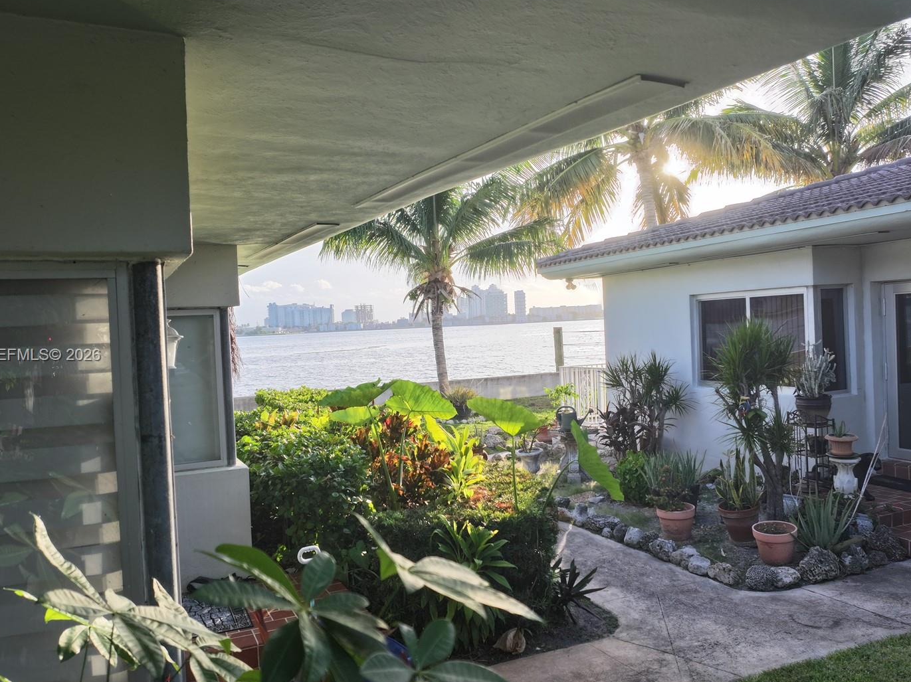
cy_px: 356
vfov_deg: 49.7
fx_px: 737
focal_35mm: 28
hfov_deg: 63.4
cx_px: 425
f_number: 3.2
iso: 100
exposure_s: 1/160
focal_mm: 12.29
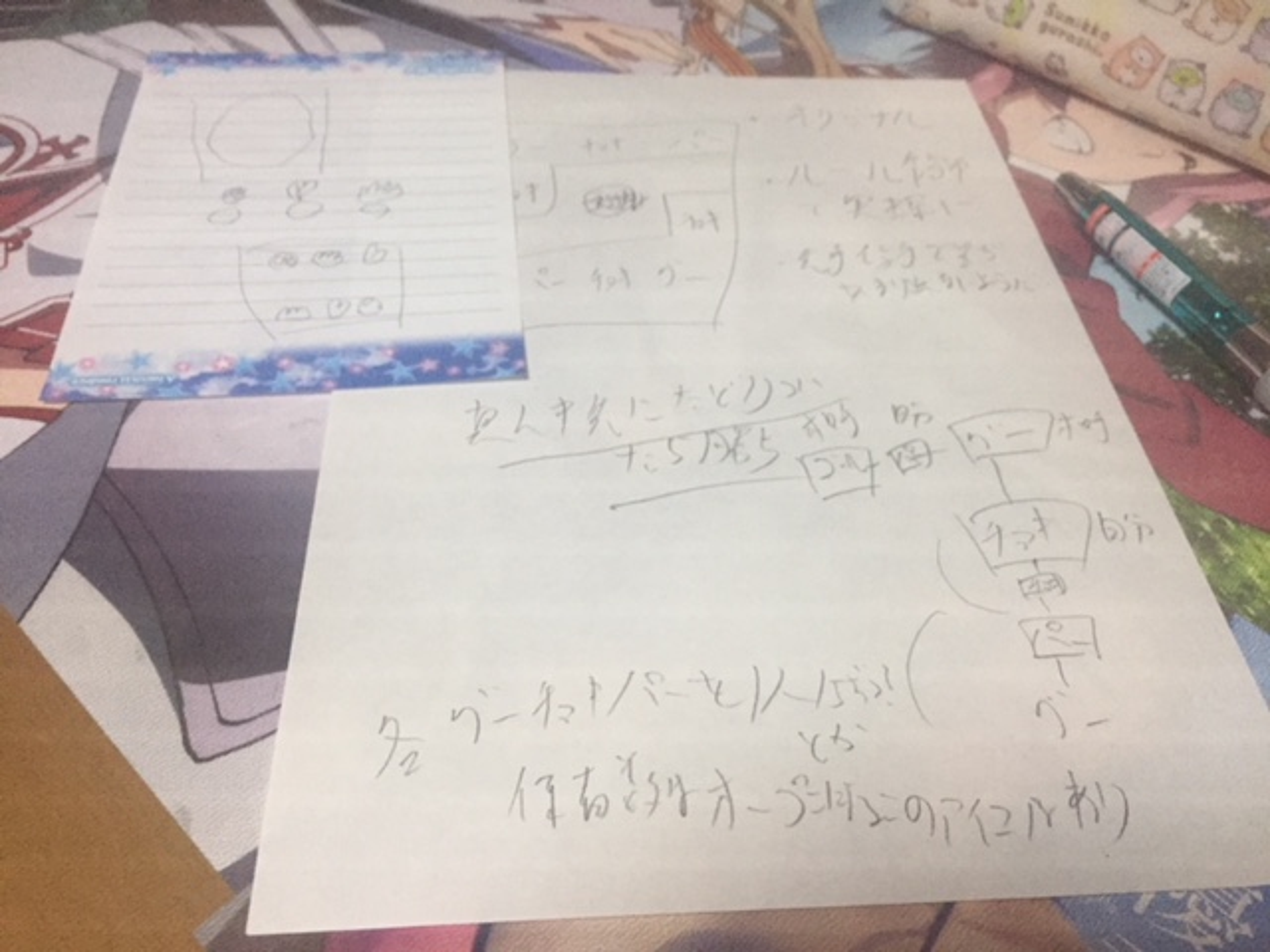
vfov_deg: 48.2
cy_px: 476
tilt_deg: -48.6
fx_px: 1064
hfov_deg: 61.7
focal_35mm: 29
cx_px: 635
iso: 250
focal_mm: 4.15
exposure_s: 1/15
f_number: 2.2
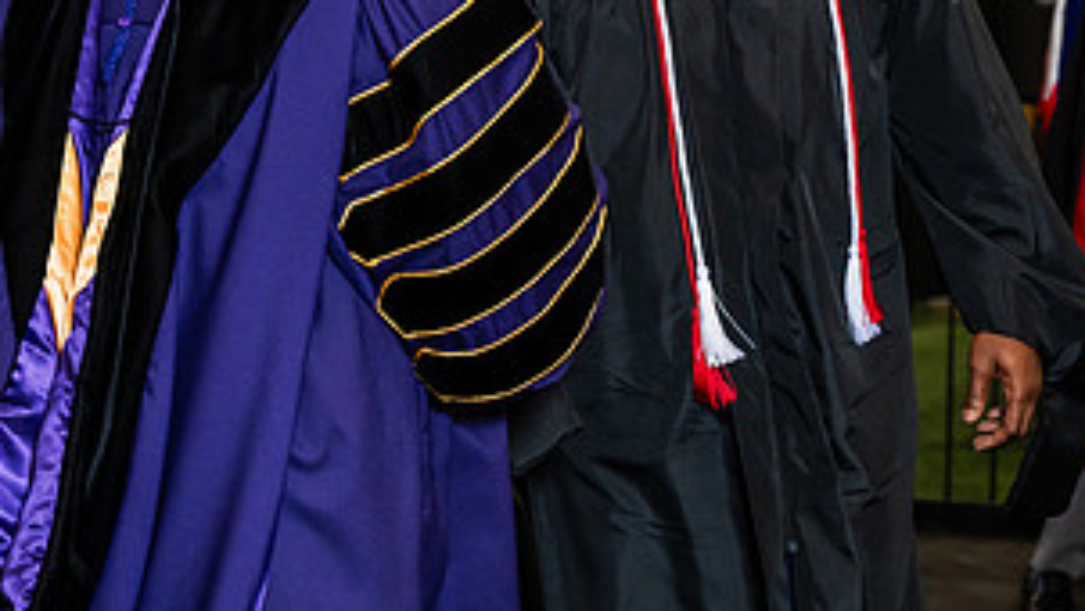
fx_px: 4057
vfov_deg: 8.6
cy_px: 56
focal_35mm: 141
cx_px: 356
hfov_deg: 15.2
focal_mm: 70
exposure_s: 1/200
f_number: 4.5
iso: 1250
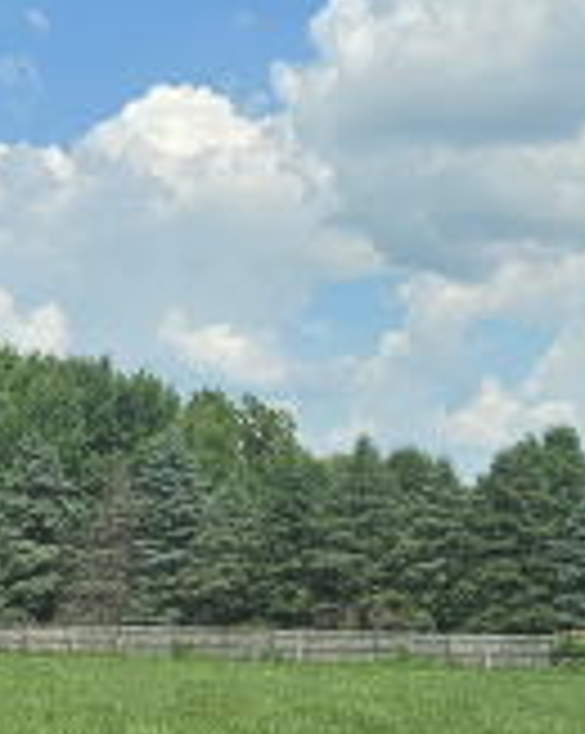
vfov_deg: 20.8
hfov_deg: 16.6
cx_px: 182
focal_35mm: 92
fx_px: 1995
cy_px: 401
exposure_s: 1/2621
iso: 25
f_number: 1.8
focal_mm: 5.4
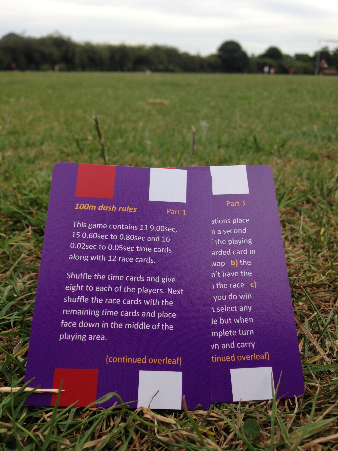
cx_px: 169
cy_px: 226
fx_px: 430
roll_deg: -1.1
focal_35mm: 33
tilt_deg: -19.7
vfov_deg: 55.4
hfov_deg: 42.9
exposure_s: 1/379
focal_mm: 4.12
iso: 50
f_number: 2.4
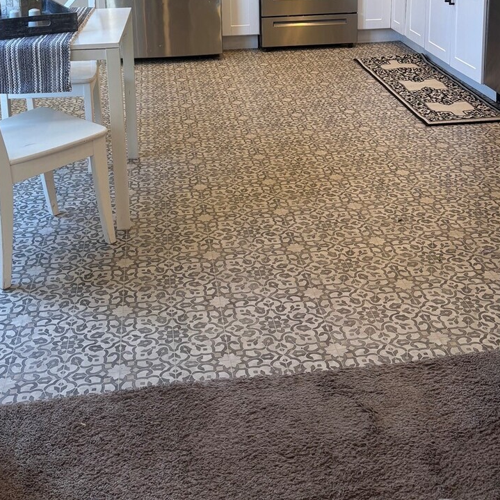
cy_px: 53
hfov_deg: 36.8
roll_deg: +0.7
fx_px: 752
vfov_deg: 34.8
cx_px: 259
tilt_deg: -14.5
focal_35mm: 46
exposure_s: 1/120
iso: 100
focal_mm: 5.96
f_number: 1.6
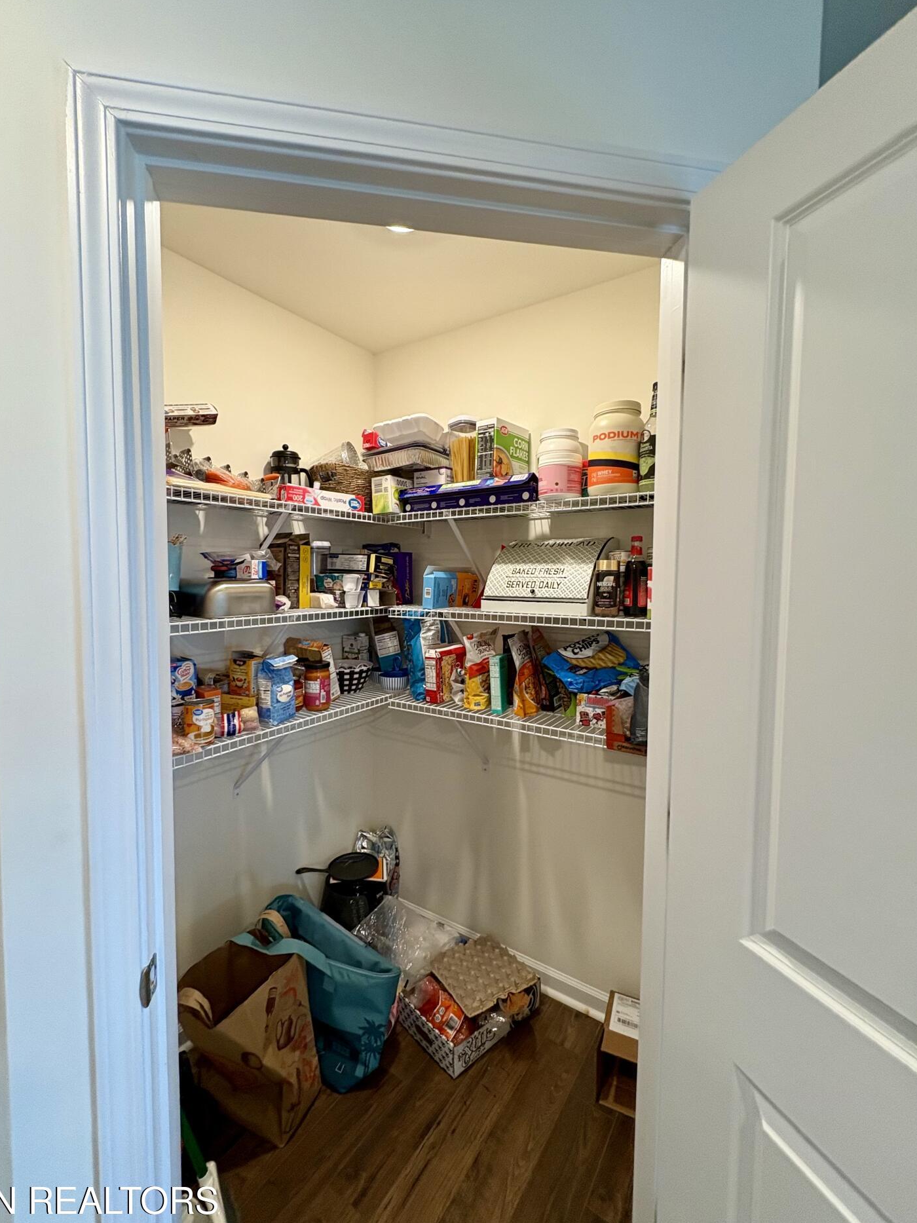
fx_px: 530
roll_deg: +2.6
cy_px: 606
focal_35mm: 15
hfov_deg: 81.7
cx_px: 432
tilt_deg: -0.7
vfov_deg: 98.2
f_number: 2.2
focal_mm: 2.22
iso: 160
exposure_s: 1/60
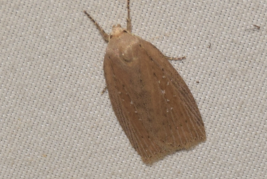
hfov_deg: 9.8
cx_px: 134
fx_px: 1559
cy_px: 90
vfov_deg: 6.6
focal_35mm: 210
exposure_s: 1/160
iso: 125
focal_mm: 140
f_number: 10
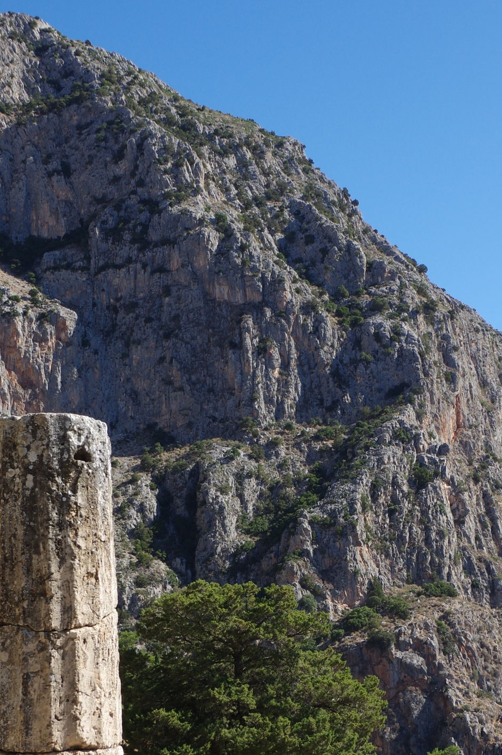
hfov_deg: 22.2
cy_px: 556
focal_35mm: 61
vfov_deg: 32.4
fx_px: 1278
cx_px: 290
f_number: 10
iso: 100
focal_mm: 20
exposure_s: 1/100
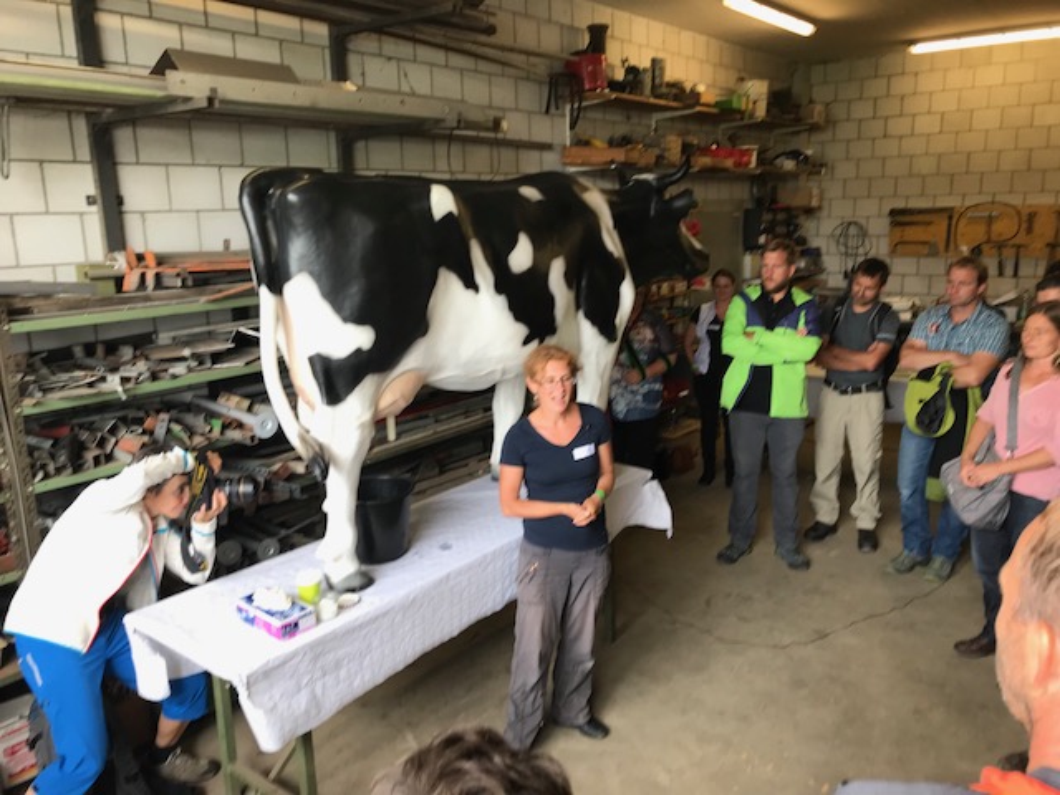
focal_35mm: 28
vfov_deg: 49.7
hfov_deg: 63.4
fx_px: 857
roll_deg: +1.4
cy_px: 398
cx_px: 530
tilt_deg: -11.1
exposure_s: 1/50
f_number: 1.8
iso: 32
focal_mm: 3.99
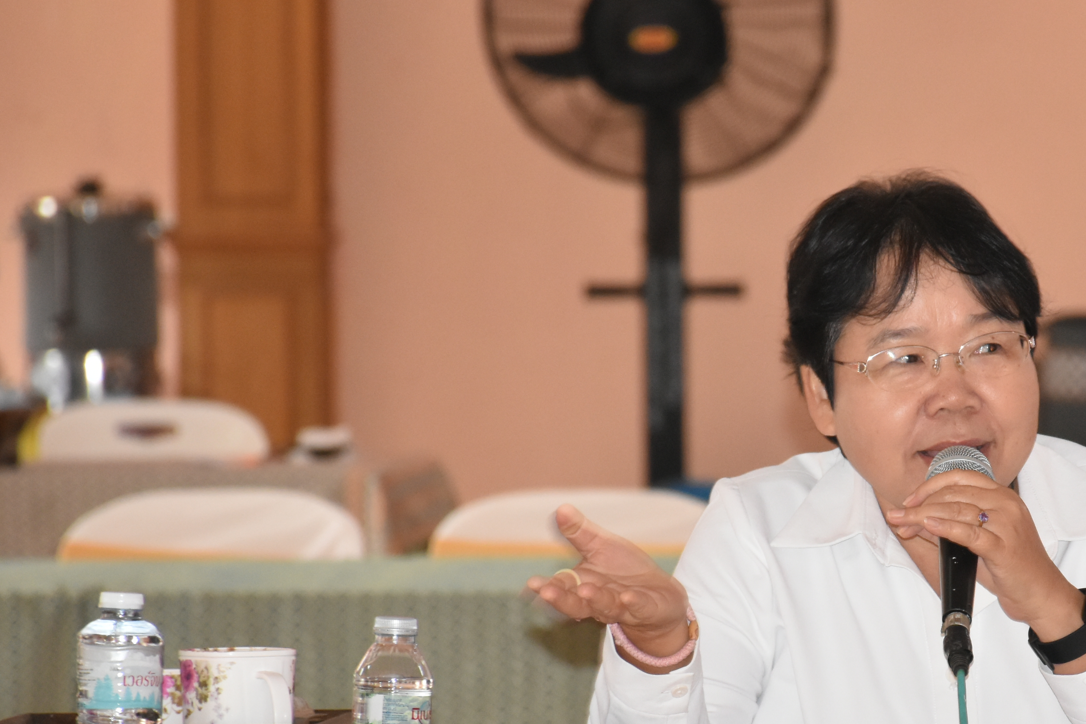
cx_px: 939
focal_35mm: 376
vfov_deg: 3.7
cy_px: 503
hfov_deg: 5.5
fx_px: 11342
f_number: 5.6
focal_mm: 140
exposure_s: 1/60
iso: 1800
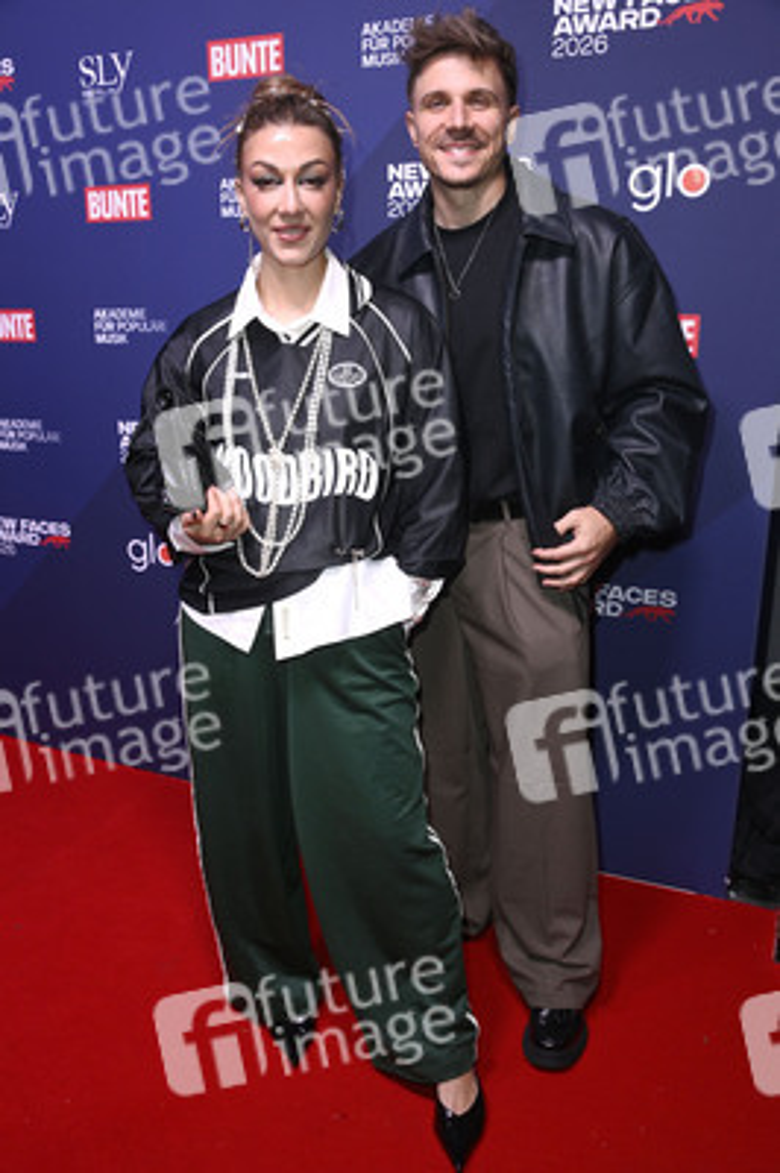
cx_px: 390
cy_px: 586
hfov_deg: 41.0
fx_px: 1042
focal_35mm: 32
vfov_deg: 58.8
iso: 1000
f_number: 5.6
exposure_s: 1/250
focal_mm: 32
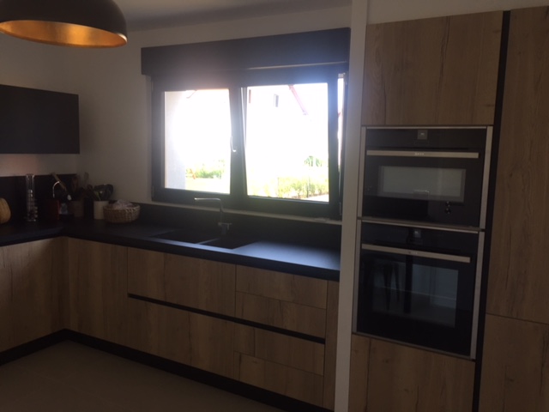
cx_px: 274
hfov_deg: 61.7
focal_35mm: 29
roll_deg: -3.2
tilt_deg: -6.7
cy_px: 206
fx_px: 460
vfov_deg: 48.2
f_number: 2.2
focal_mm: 4.15
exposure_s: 1/50
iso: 32
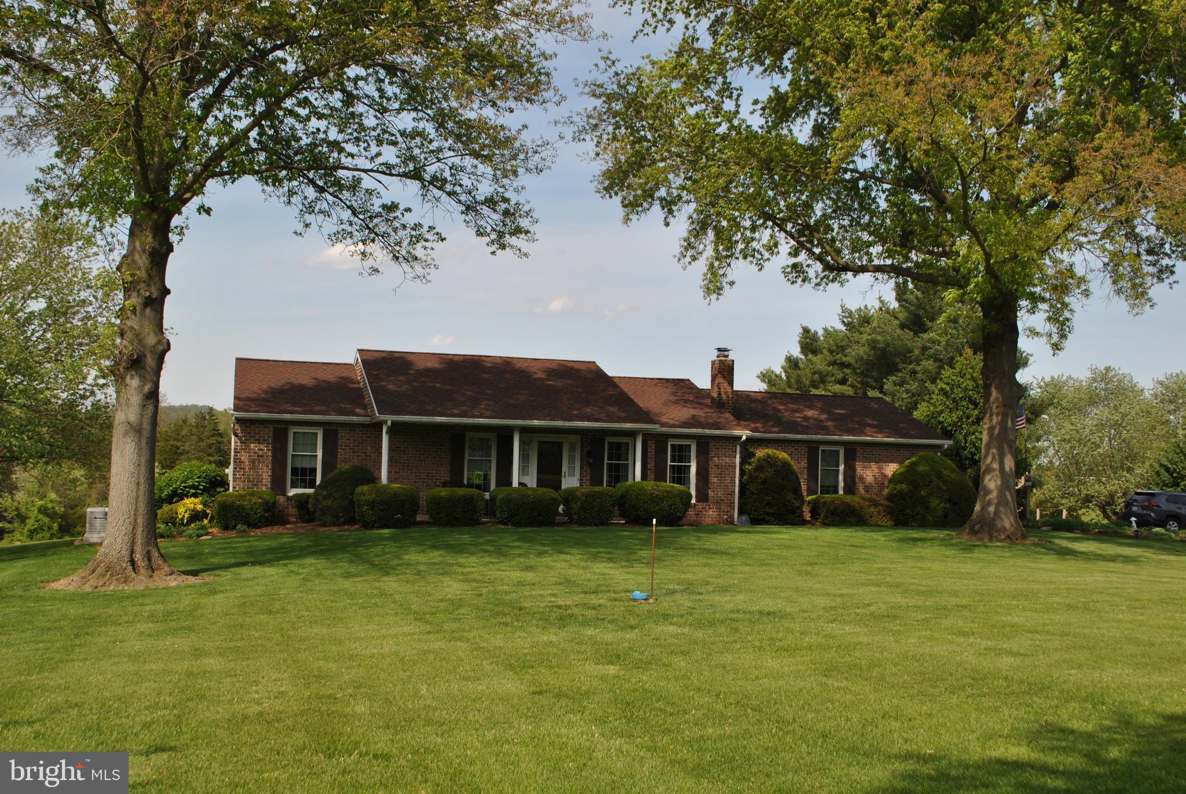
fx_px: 1187
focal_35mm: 36
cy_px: 397
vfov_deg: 37.0
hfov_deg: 53.1
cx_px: 593
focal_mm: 24
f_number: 8
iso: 100
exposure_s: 1/250
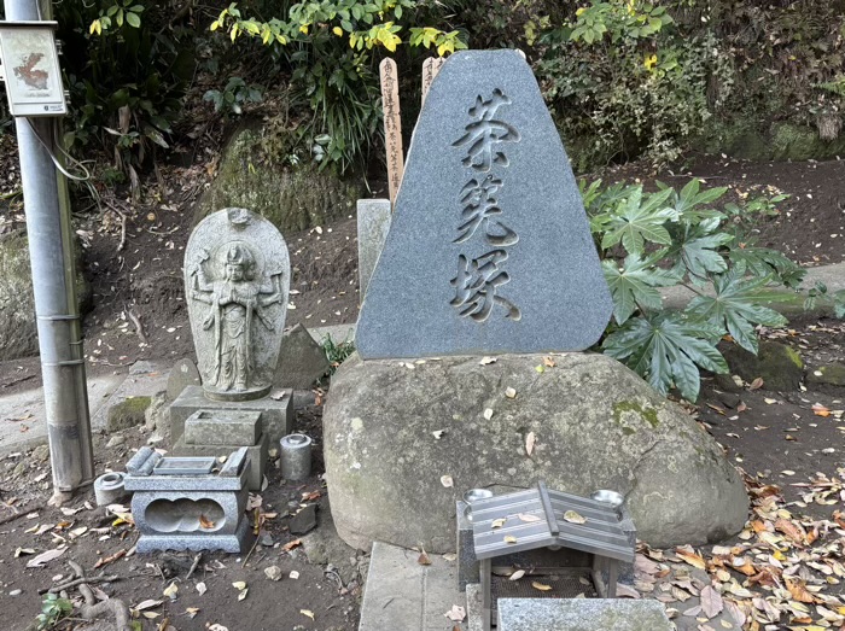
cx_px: 422
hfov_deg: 67.4
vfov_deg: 53.0
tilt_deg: -12.7
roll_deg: +0.6
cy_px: 316
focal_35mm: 26
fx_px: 634
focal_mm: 5.96
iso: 125
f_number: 1.6
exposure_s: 1/67
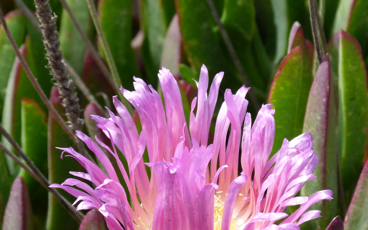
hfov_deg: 3.6
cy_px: 172
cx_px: 202
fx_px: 5817
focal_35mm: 580
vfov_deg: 2.3
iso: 100
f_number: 4.1
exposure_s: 1/400
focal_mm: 63.4
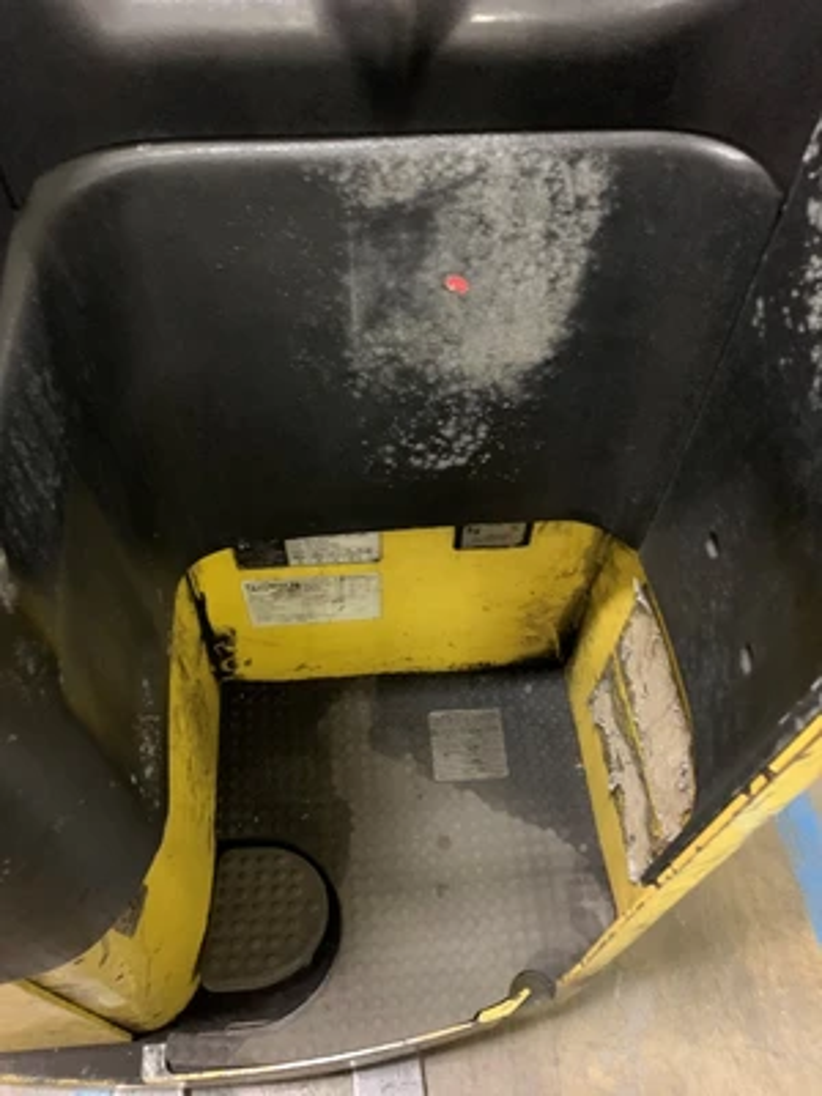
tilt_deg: -55.1
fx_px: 823
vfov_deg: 67.3
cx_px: 411
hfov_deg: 53.1
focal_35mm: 26
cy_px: 548
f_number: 1.8
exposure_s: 1/24
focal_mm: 4.25
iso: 640
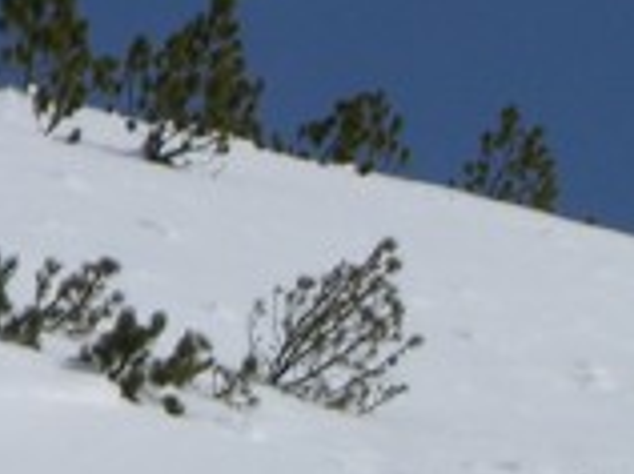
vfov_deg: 1.3
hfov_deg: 1.7
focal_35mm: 1168
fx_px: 21360
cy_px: 1137
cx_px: 1762
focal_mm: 44.7
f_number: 7.1
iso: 50
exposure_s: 1/553
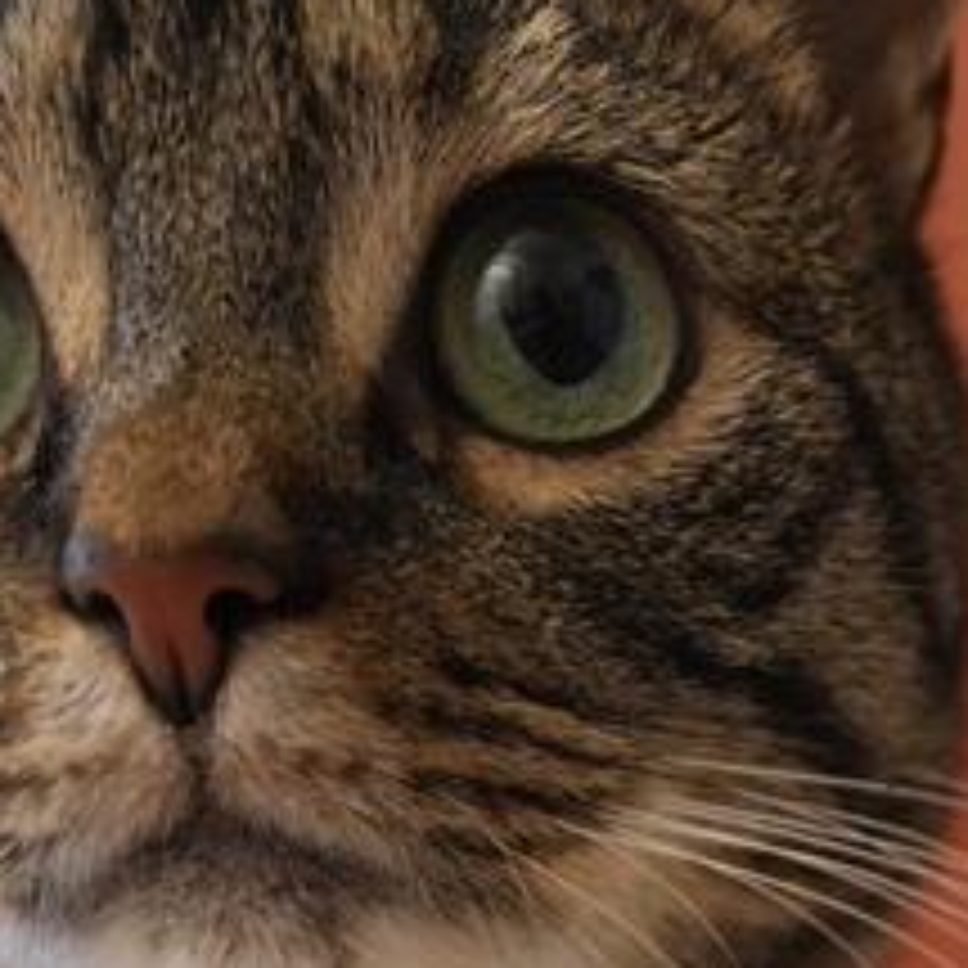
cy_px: 1981
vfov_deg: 15.1
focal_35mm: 91
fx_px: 2879
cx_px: 837
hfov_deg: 18.8
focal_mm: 23
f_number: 4
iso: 3200
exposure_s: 1/60
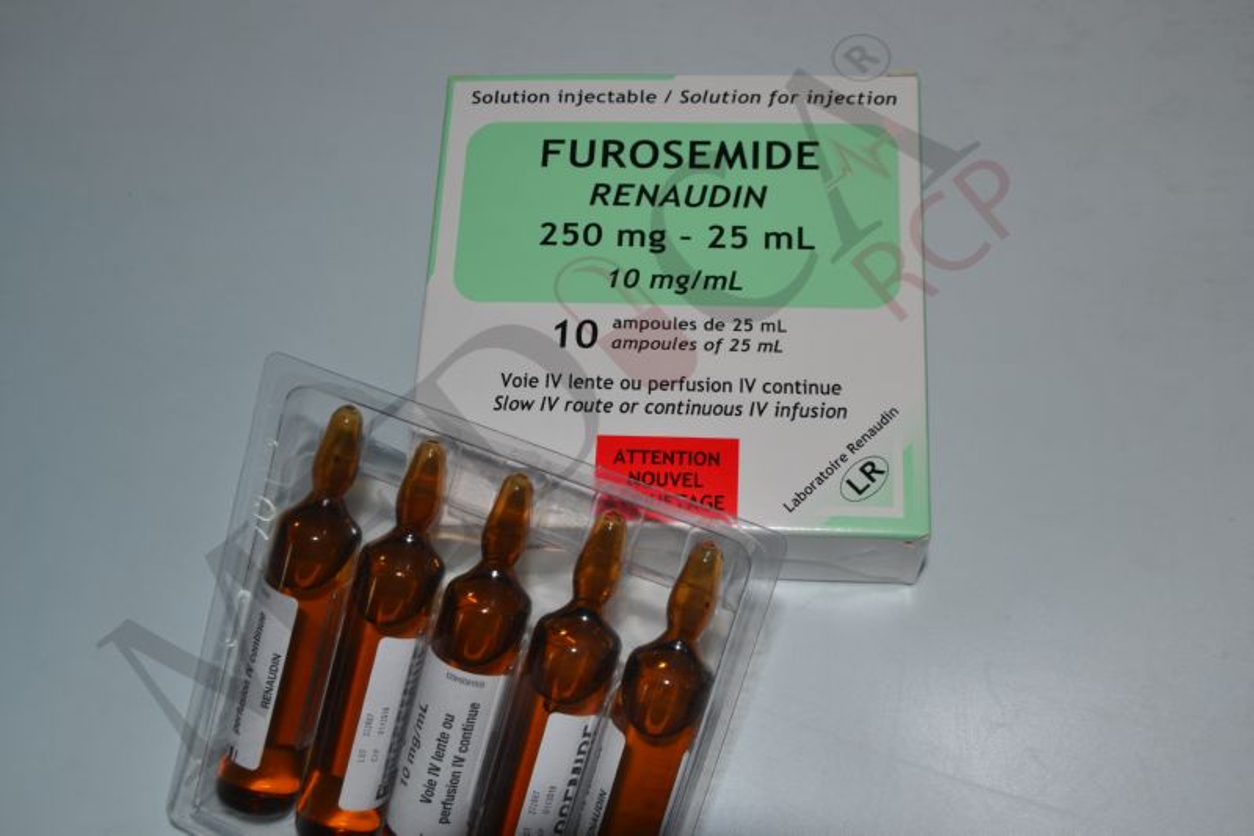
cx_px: 627
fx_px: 1463
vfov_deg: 31.9
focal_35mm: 42
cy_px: 418
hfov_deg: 46.4
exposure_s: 1/60
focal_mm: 28
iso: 100
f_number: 8
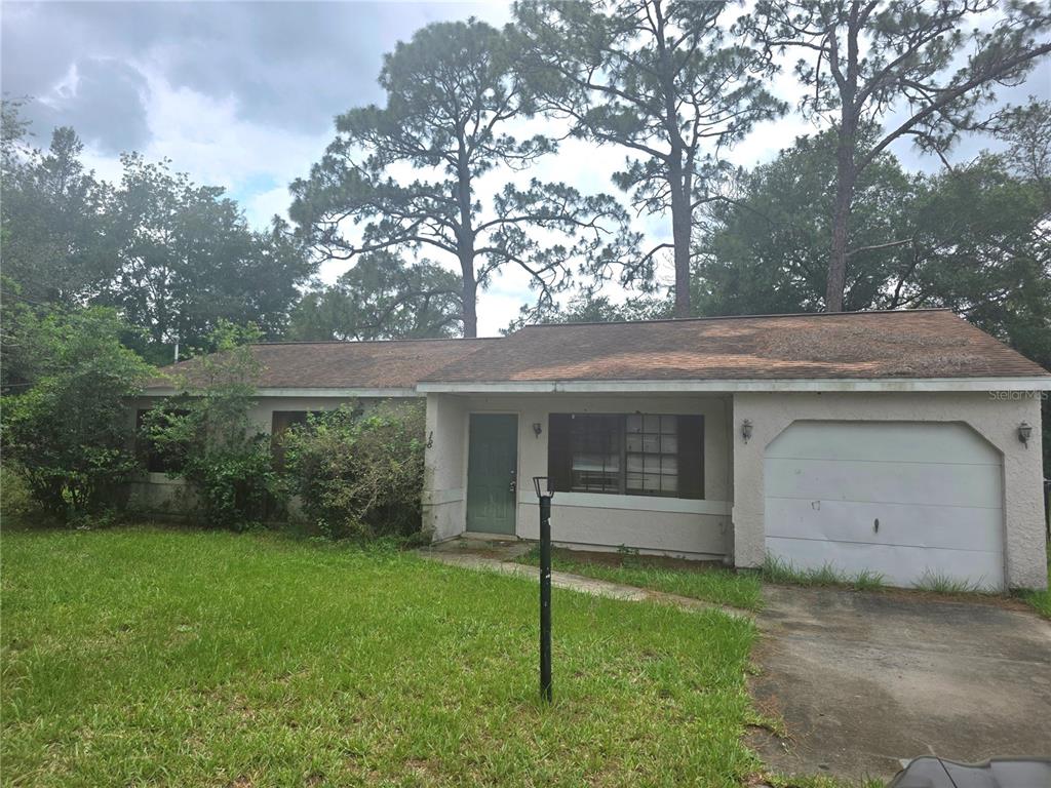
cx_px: 526
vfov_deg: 58.9
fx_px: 698
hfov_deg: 73.9
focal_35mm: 23
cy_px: 394
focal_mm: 6.3
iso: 80
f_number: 1.7
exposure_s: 1/5000
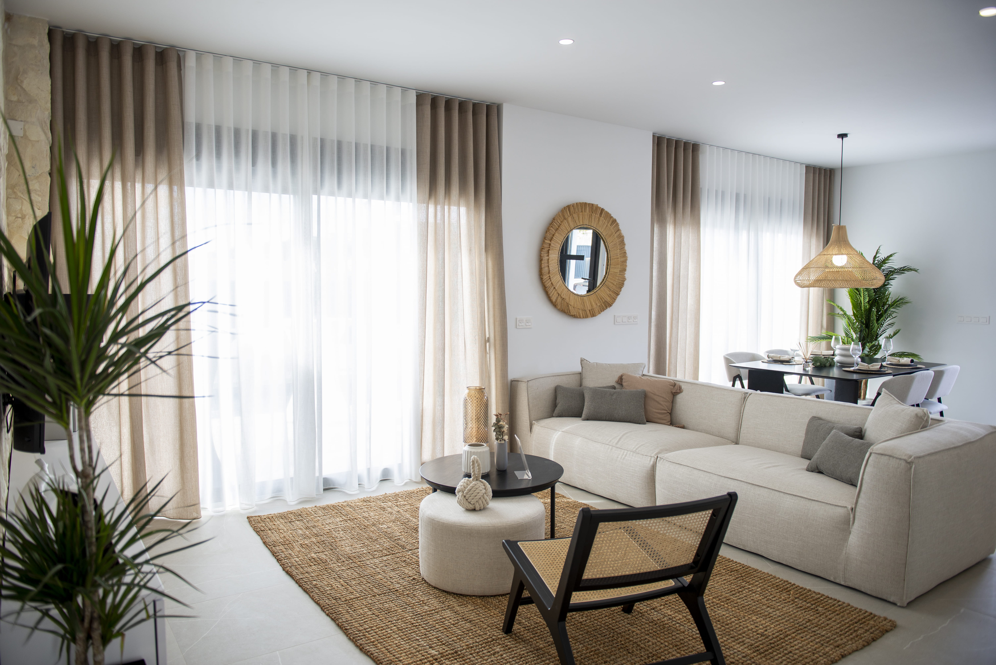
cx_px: 498
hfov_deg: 73.7
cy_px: 332
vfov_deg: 53.2
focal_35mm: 24
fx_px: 664
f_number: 3.2
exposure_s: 1/160
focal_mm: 24
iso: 200
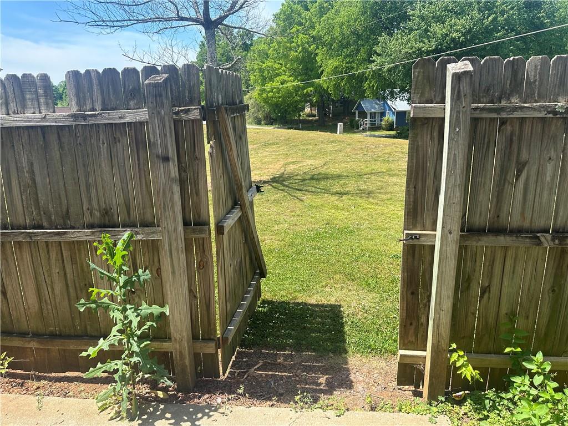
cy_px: 213
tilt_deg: -14.7
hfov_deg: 71.6
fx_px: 394
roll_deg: +0.7
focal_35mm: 24
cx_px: 284
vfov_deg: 56.8
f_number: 1.78
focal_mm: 6.86
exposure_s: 1/1613
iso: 80
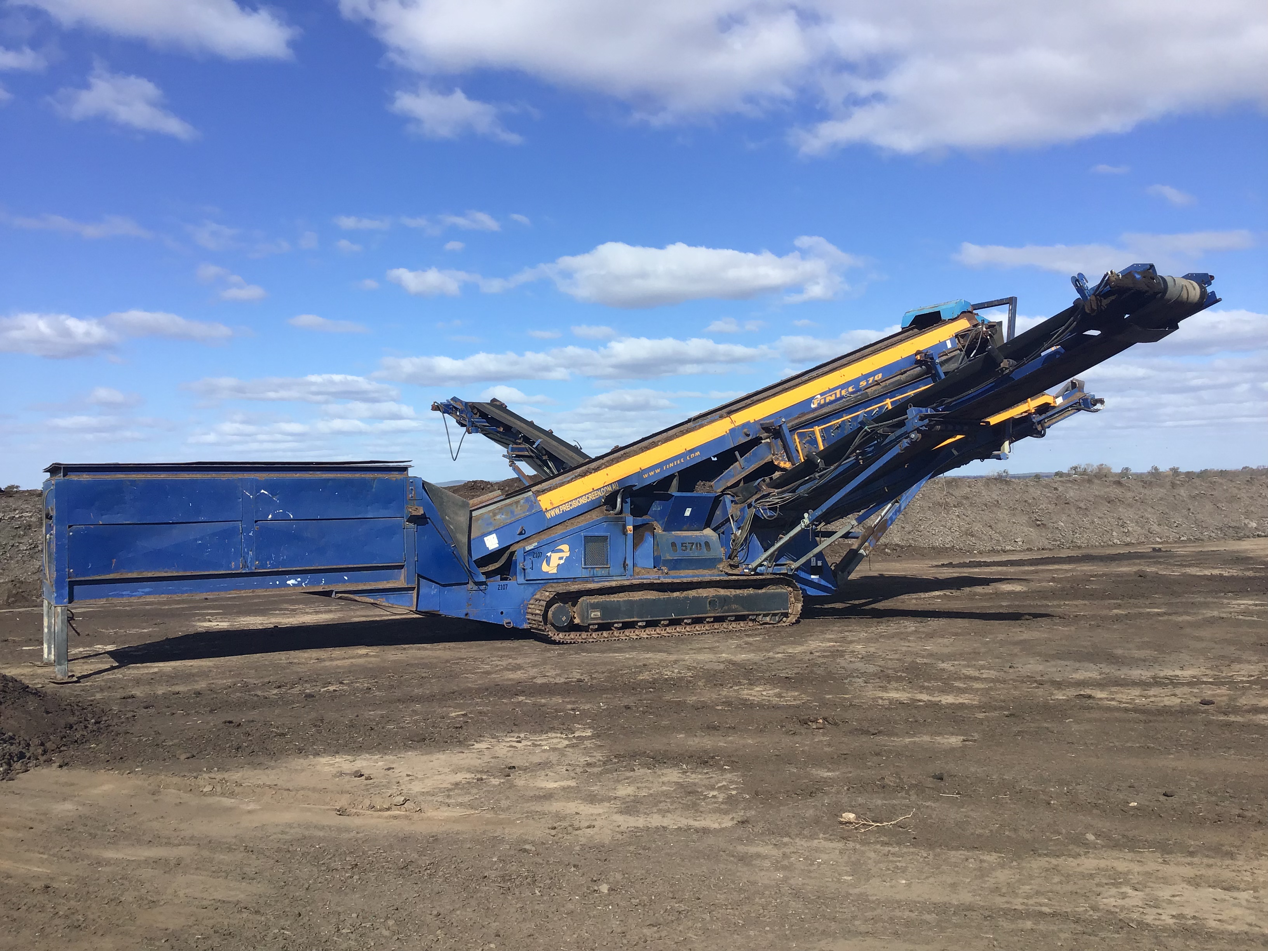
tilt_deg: +0.2
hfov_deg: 58.4
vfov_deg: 45.4
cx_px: 634
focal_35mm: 31
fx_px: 1136
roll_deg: +1.8
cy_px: 476
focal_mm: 3.3
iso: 25
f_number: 2.4
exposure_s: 1/1567
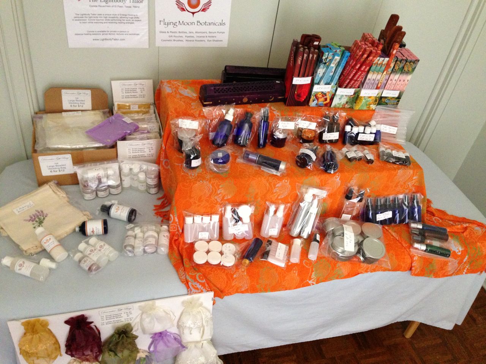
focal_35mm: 33
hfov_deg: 55.4
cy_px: 182
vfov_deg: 42.9
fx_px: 463
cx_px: 243
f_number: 2.4
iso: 400
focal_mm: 4.13
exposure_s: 1/17
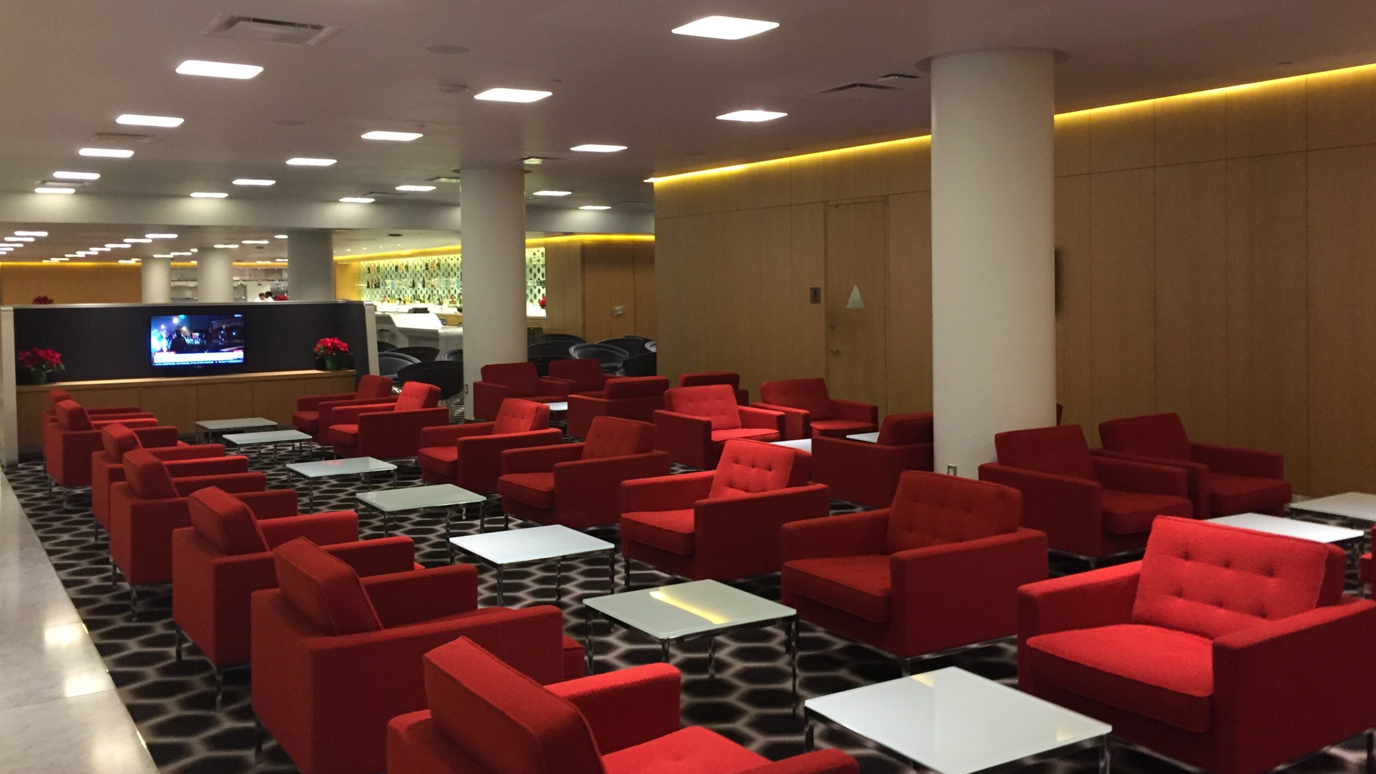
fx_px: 1168
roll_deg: +1.0
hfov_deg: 61.0
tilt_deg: -1.4
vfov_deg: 36.5
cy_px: 308
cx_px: 680
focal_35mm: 32
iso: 125
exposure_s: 1/30
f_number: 2.2
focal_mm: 4.15
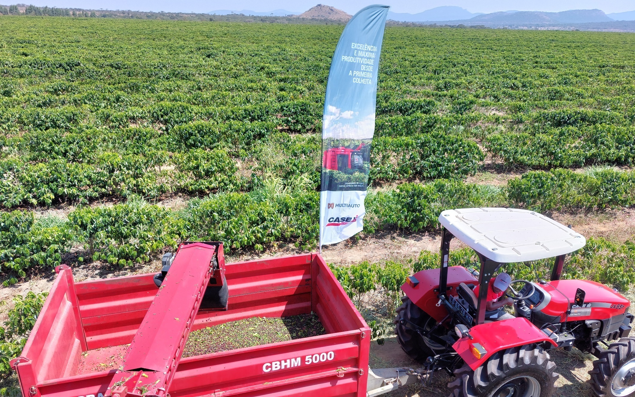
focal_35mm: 27
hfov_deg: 68.4
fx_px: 467
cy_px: 236
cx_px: 319
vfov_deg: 45.8
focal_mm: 5.23
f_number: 1.8
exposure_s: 1/584
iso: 25
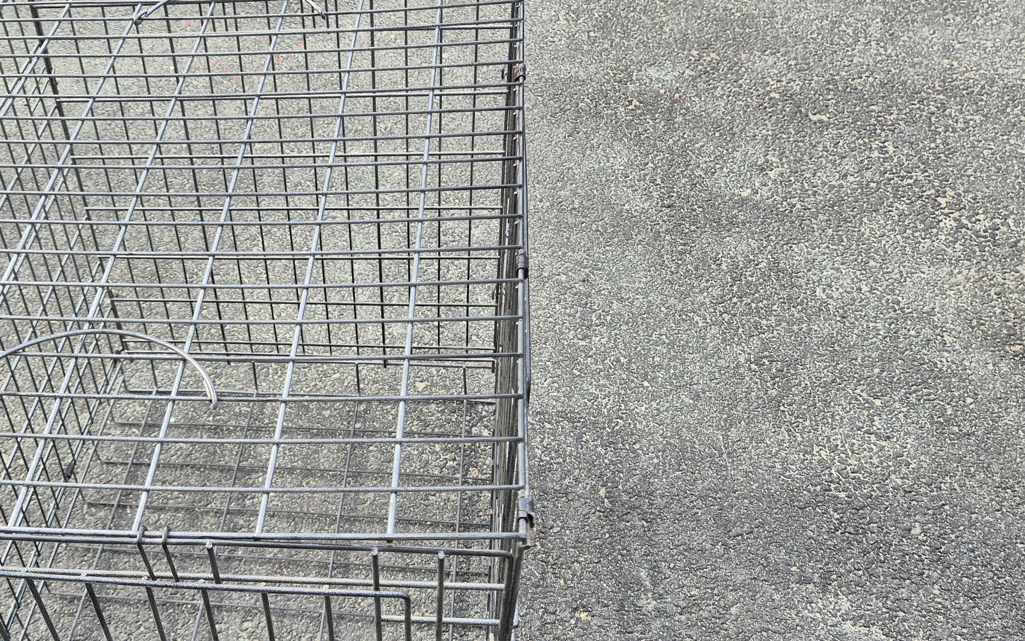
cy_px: 449
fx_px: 1089
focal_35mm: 39
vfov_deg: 32.4
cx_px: 304
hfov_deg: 49.1
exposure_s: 1/265
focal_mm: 5.4
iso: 25
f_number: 1.8
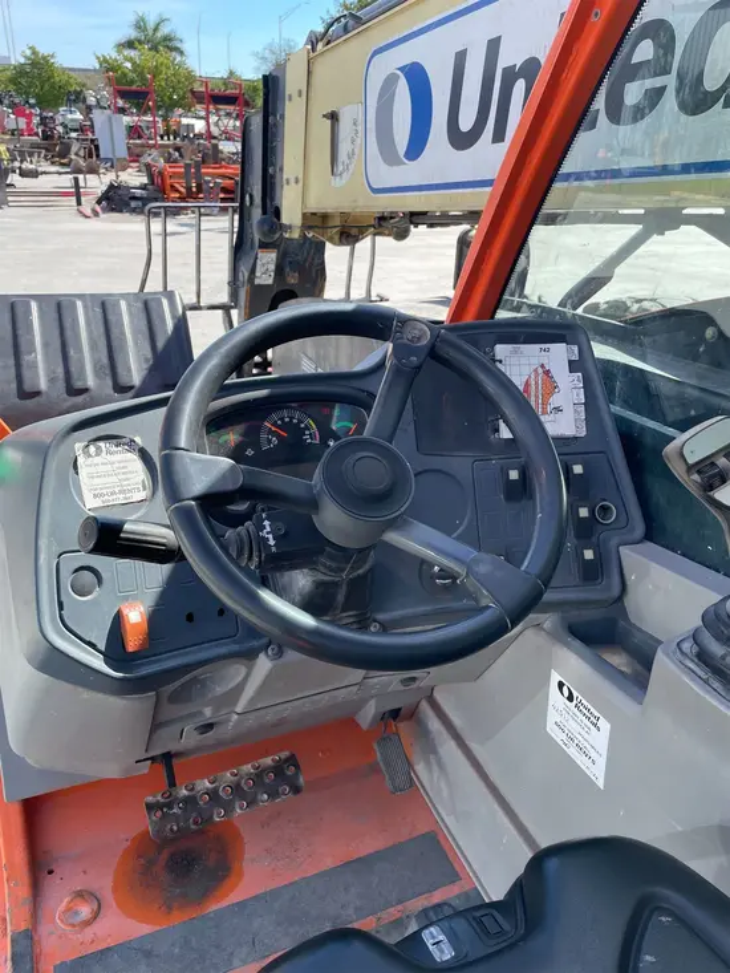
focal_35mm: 26
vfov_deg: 67.3
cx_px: 365
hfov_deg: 53.1
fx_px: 731
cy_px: 486
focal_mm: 4.2
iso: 32
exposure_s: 1/910
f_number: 1.6
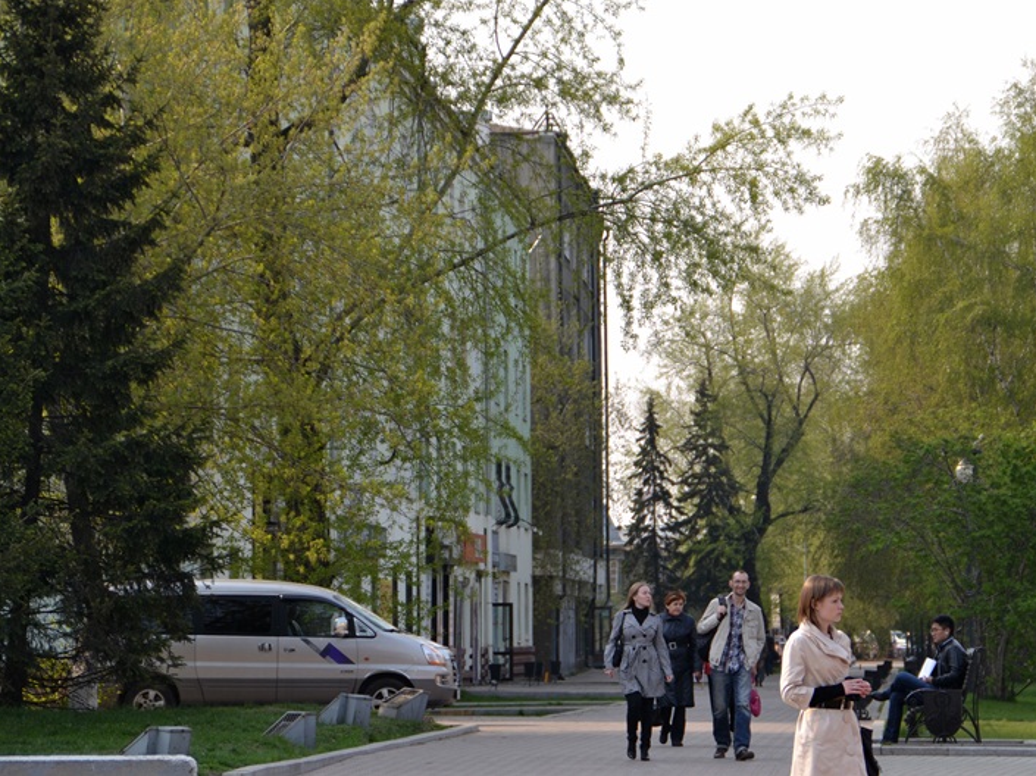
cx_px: 586
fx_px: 4653
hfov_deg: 12.7
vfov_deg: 9.5
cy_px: 386
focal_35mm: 156
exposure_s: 1/200
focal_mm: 95
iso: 100
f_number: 7.1
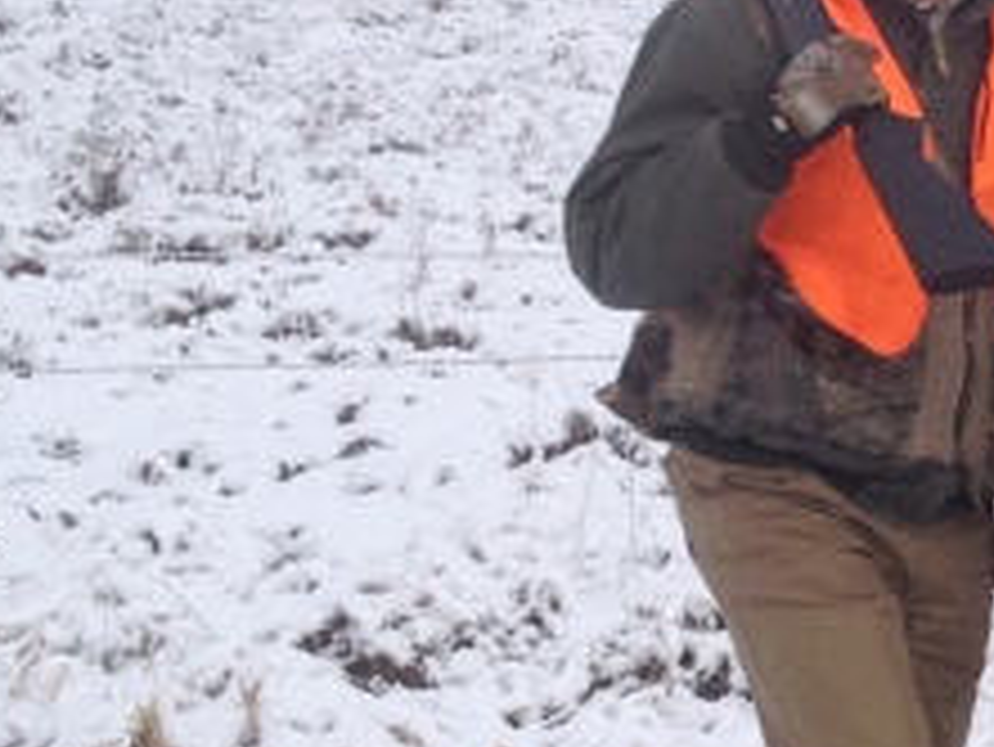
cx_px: 1844
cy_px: 306
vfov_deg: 9.2
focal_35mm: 162
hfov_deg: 11.3
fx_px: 4654
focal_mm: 4.28
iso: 50
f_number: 2.4
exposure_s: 1/2208
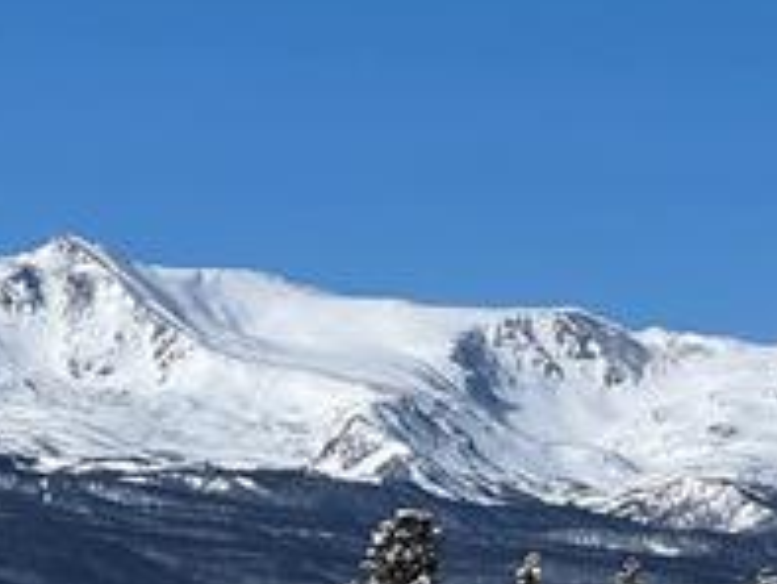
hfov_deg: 7.8
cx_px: -154
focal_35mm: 250
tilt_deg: +1.8
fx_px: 5615
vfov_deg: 5.9
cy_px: 647
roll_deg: +0.3
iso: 25
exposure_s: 1/2137
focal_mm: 9
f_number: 2.8
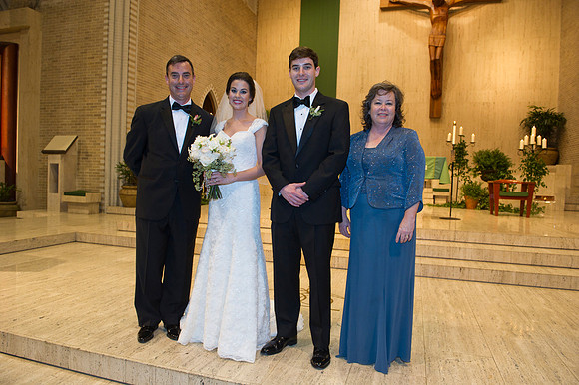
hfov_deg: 69.4
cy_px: 192
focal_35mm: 26
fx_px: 418
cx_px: 290
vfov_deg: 49.5
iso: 1600
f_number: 5
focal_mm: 26
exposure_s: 1/80
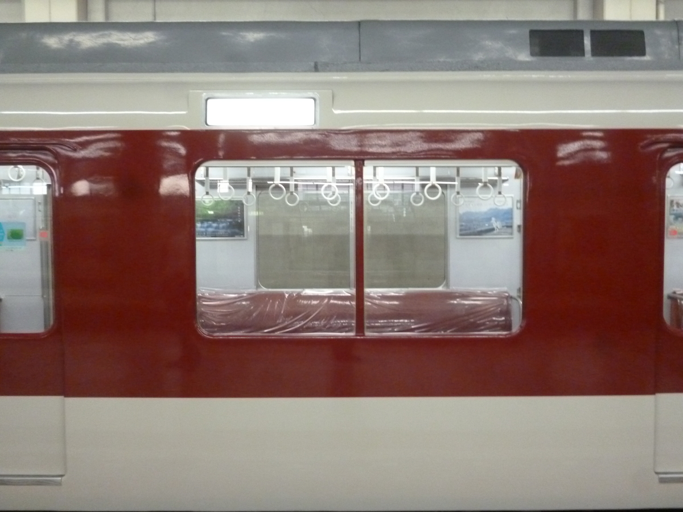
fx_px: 631
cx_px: 342
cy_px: 256
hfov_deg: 56.8
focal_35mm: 32
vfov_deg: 44.2
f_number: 3.3
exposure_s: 1/50
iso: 800
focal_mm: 5.7
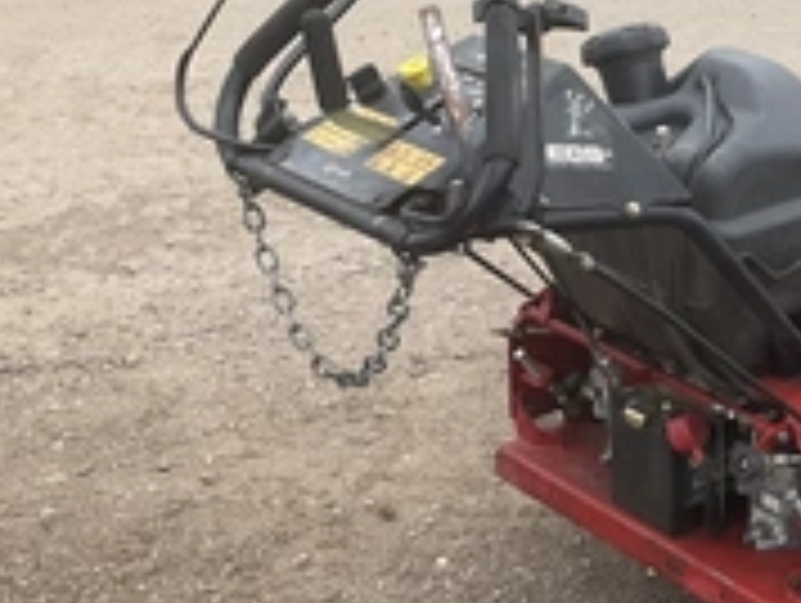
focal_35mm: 65
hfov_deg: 27.4
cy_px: 342
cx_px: 864
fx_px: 1506
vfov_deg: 22.6
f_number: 1.8
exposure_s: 1/759
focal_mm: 3
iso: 25
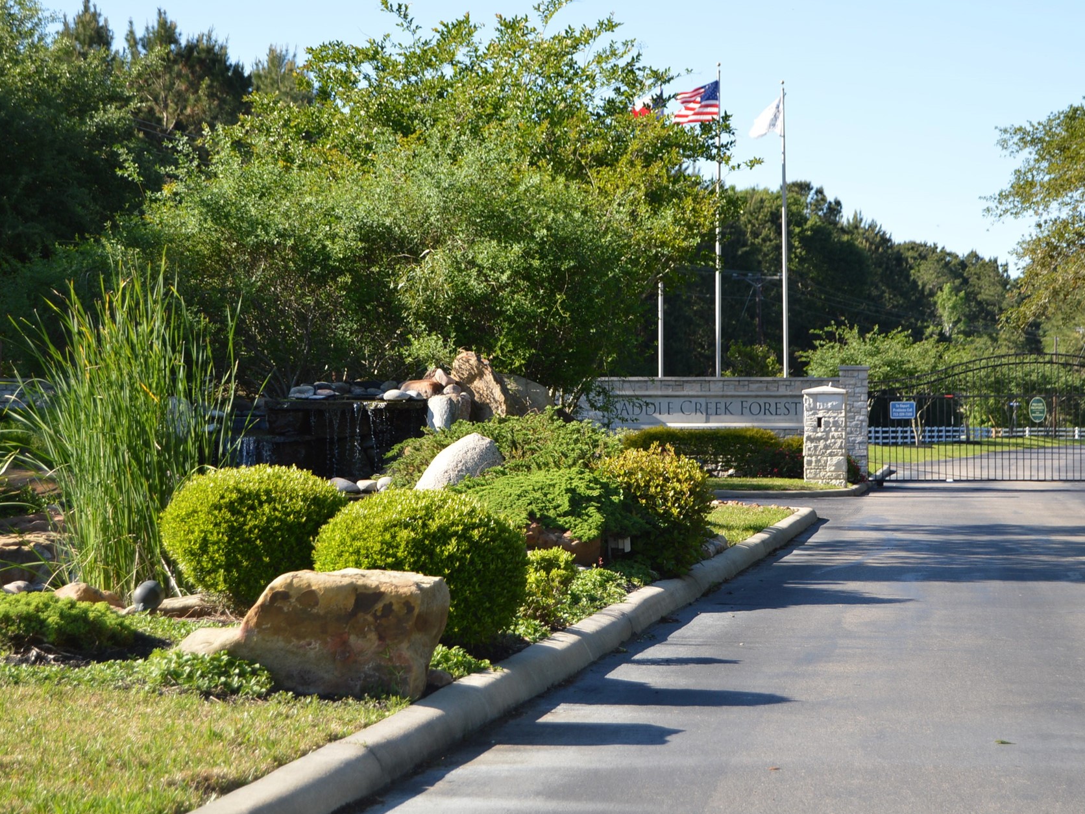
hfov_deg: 21.8
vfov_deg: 16.4
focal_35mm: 90
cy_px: 371
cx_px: 586
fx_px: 2821
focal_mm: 48
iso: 100
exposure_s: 1/200
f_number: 6.3
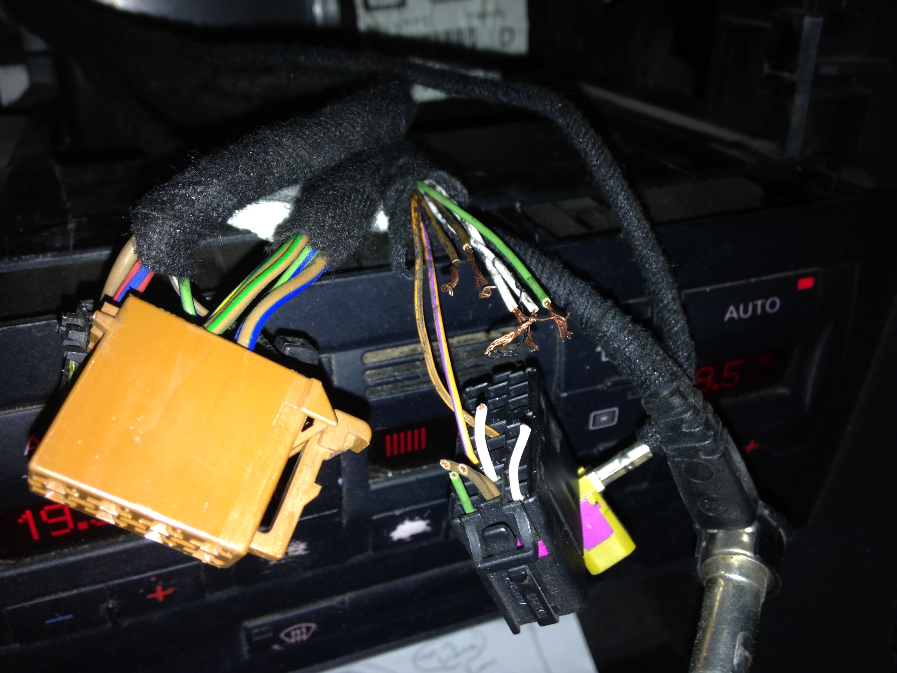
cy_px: 336
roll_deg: -5.2
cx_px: 448
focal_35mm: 33
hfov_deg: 55.4
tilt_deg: -42.4
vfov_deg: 42.9
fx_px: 855
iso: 50
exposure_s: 1/37
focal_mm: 4.12
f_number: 2.4
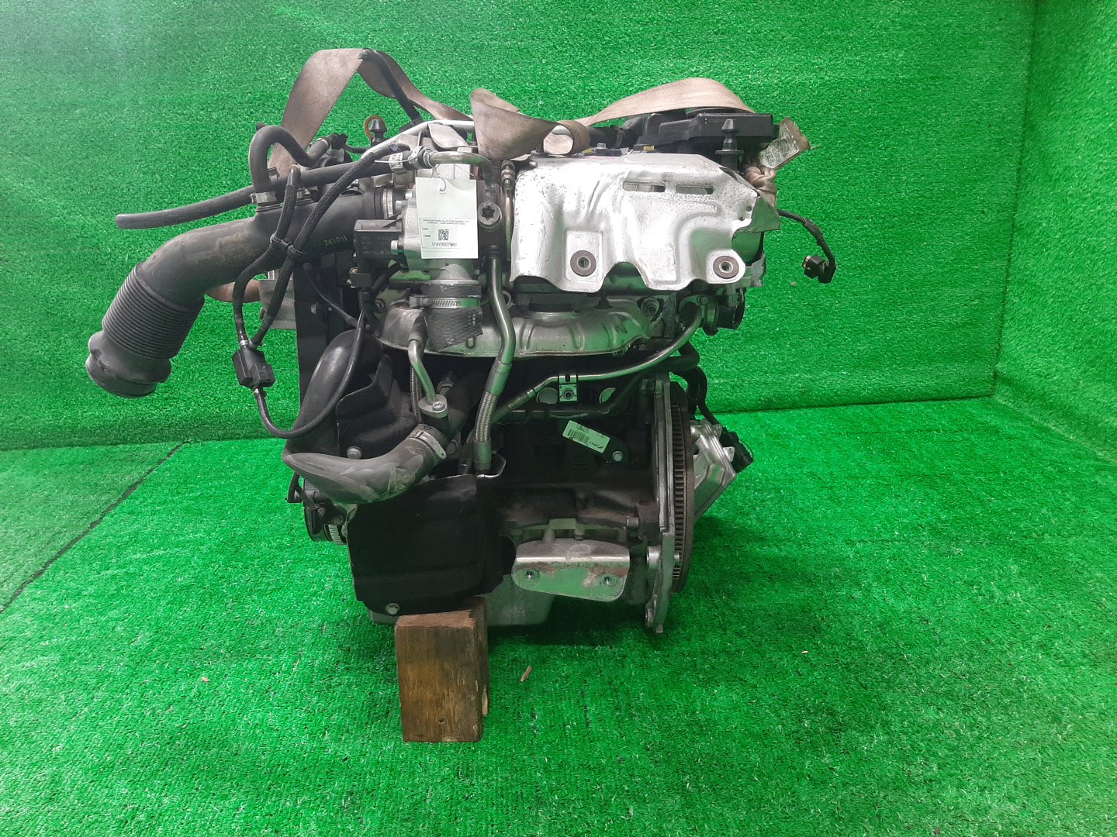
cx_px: 558
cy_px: 418
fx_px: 839
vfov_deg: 53.1
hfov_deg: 67.3
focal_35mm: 26
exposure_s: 1/50
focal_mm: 3.93
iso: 165
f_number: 1.7
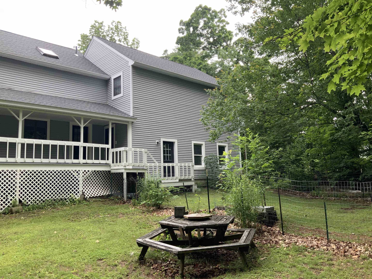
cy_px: 140
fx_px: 312
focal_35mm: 29
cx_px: 186
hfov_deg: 61.7
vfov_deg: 48.2
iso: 16
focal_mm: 3
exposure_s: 1/156
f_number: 1.8
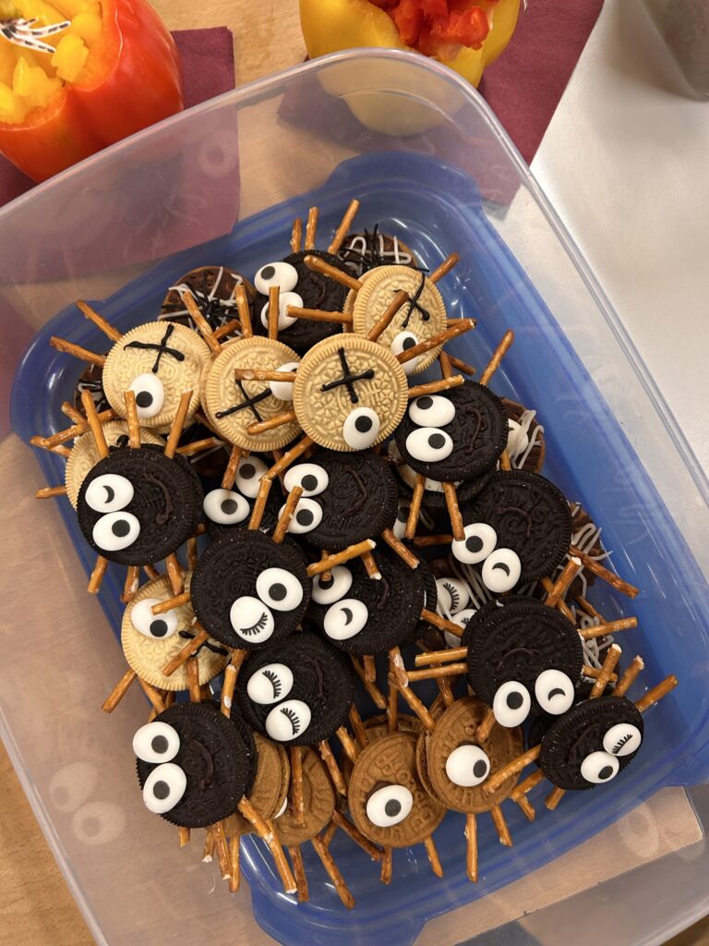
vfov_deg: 67.3
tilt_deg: -83.7
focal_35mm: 26
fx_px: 710
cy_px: 473
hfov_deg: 53.1
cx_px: 354
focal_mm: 5.7
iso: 160
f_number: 1.5
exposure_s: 1/50
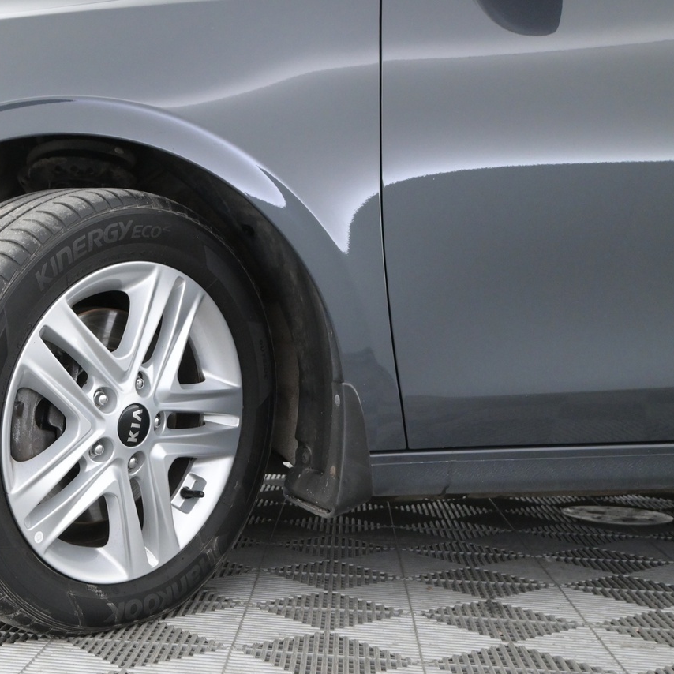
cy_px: 388
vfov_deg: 33.5
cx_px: 62
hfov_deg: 31.8
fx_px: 1119
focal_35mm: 51
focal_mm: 21
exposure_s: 1/50
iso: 2500
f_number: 4.5
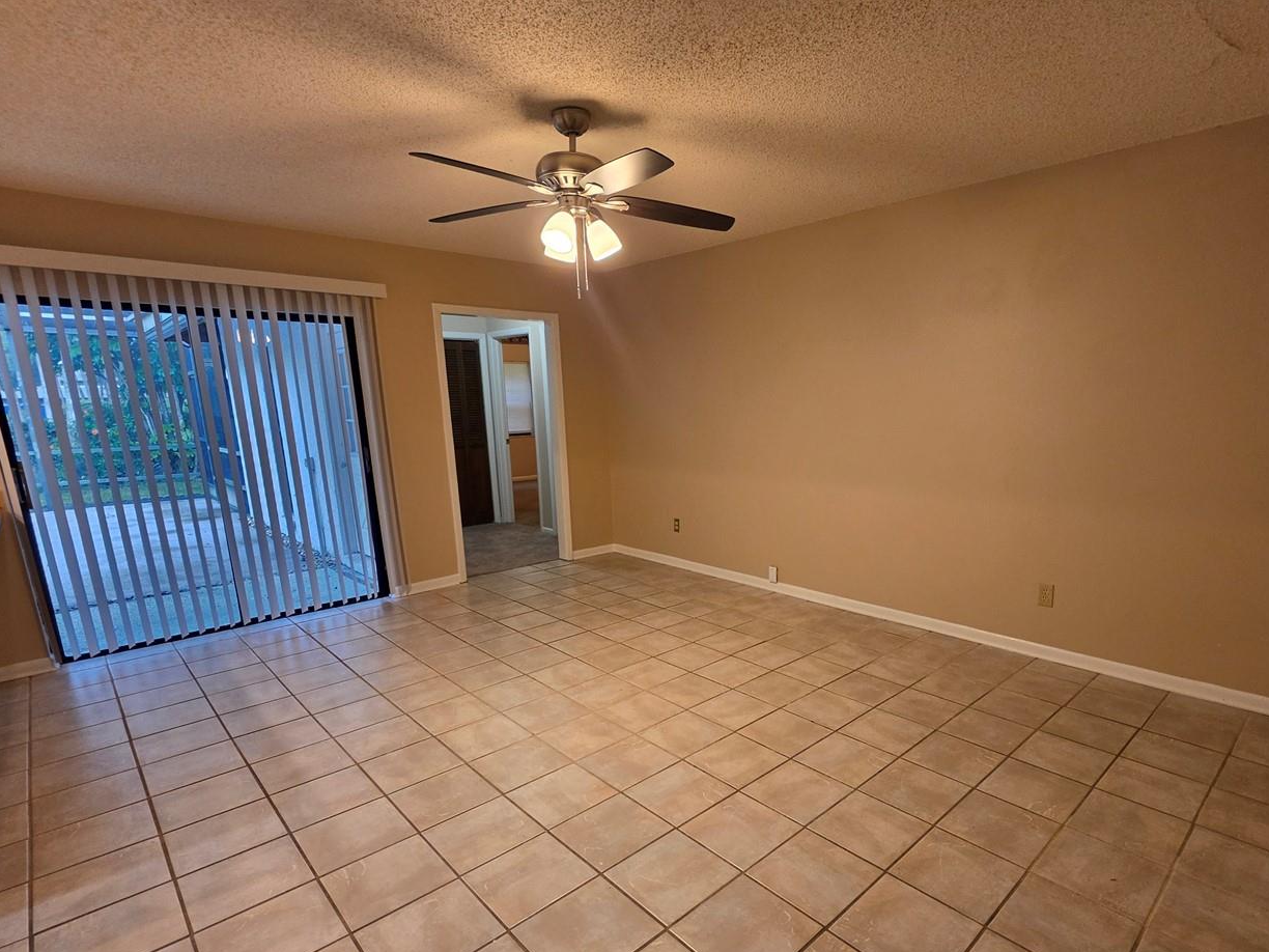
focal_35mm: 17
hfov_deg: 90.4
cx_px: 727
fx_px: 623
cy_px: 550
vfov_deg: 74.2
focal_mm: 2.2
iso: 200
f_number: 1.9
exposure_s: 1/60
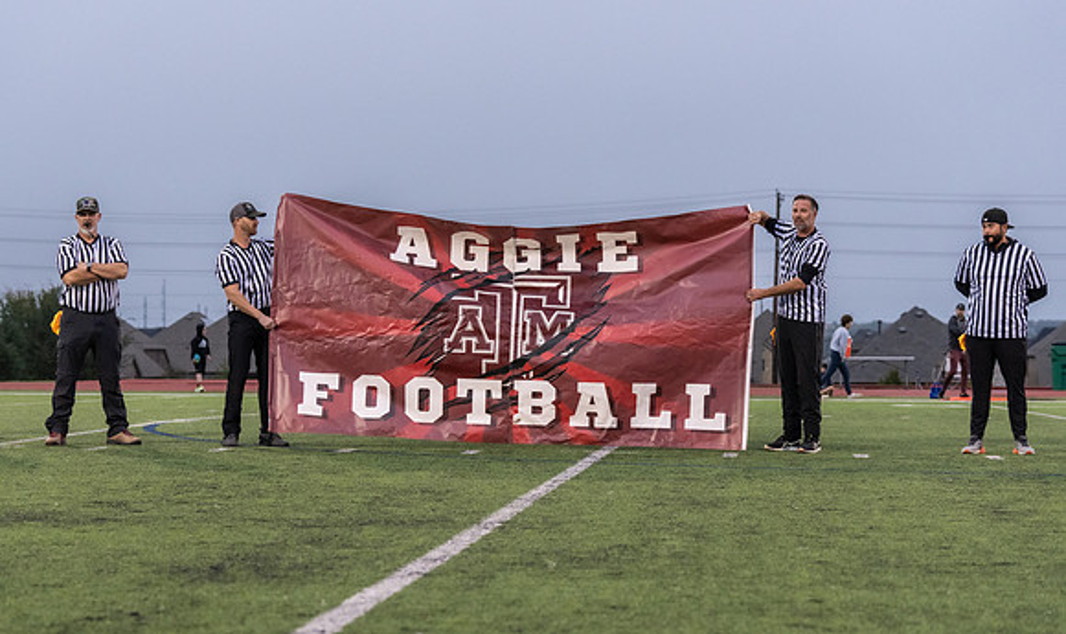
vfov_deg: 13.9
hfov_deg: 23.1
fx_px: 2602
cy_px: 324
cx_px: 466
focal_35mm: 91
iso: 3200
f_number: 3.5
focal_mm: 70
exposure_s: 1/1250
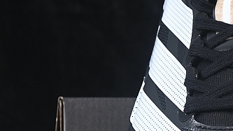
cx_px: 322
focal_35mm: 255
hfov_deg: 8.3
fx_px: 1575
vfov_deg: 4.8
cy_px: 114
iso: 160
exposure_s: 1/60
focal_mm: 50
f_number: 6.3
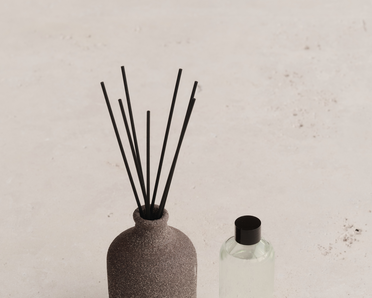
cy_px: 230
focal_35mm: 106
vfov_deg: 14.5
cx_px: 186
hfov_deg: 18.1
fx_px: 1167
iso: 640
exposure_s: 1/100
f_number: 10
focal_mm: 75
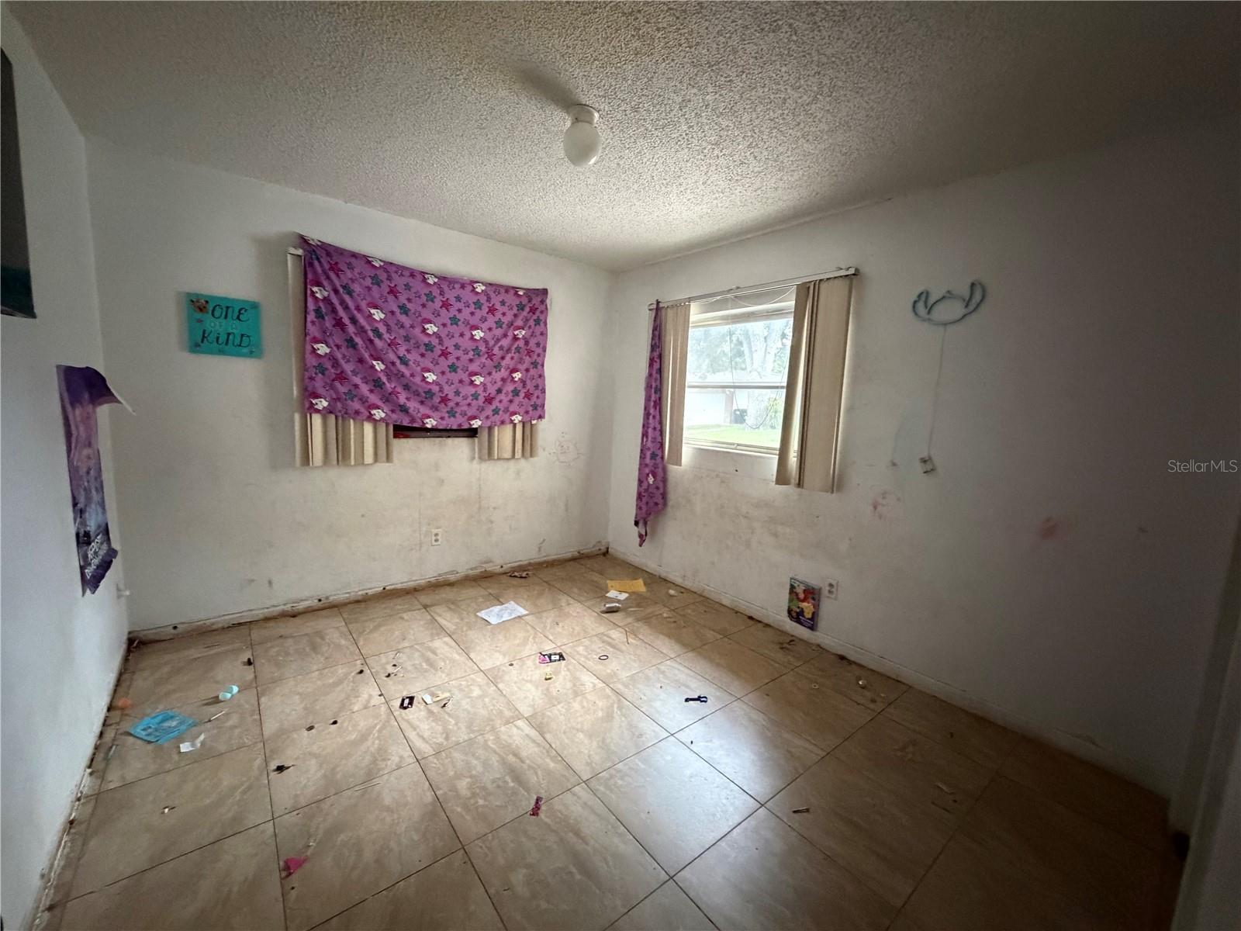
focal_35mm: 14
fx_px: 502
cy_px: 466
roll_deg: -2.7
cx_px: 620
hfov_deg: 102.1
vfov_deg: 85.7
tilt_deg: -7.3
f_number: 2.2
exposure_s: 1/57
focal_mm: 2.22
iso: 1250
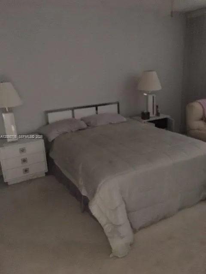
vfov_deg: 61.7
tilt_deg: -16.0
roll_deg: +2.8
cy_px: 137
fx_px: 230
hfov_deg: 48.2
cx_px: 103
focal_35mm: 29
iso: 1250
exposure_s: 1/15
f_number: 2.2
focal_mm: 4.15
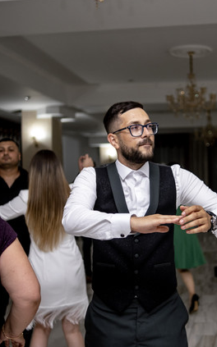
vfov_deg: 37.5
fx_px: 511
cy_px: 173
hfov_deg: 23.8
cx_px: 154
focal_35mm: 54
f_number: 1.4
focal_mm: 23
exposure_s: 1/200
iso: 640
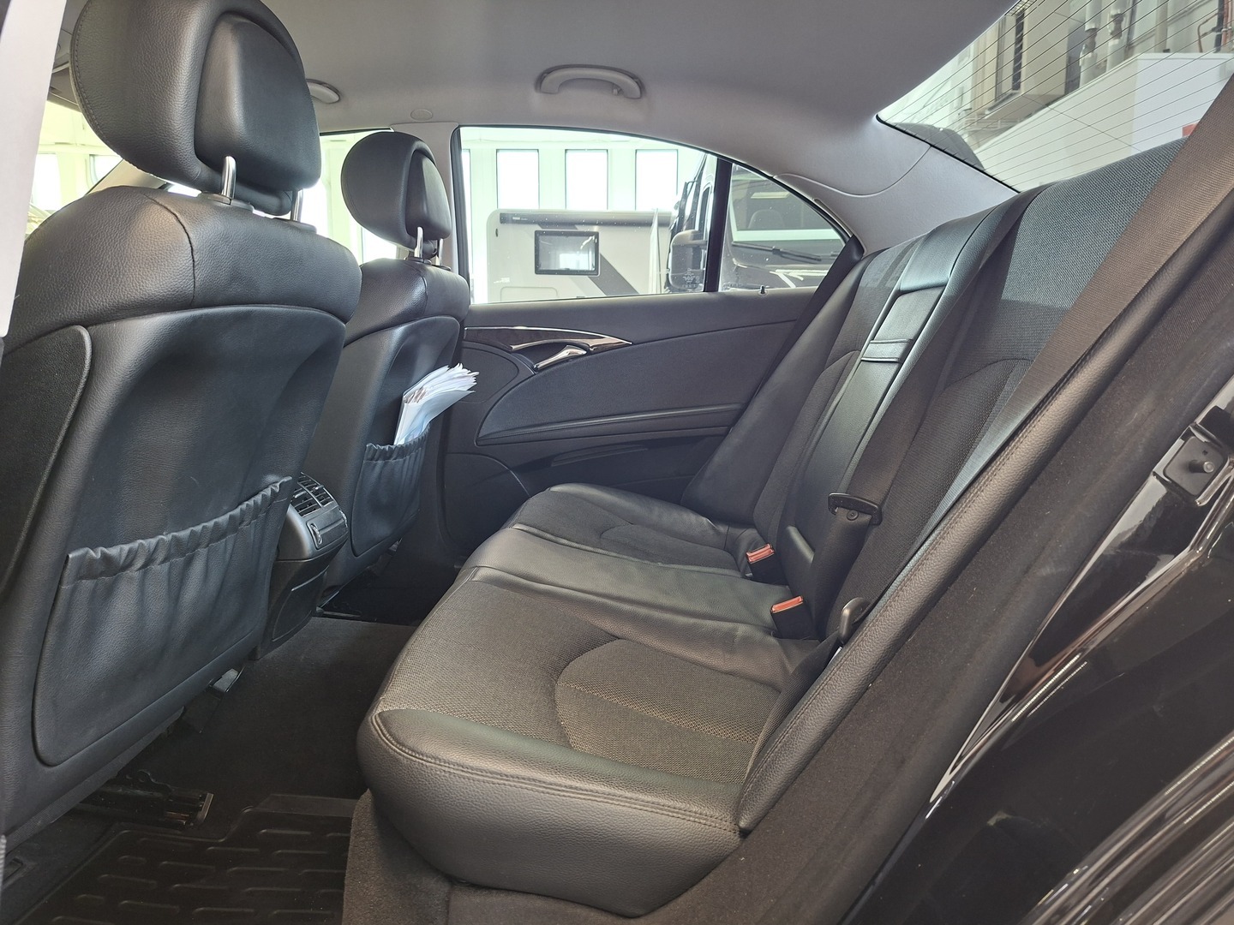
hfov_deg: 73.9
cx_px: 617
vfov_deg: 58.9
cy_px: 462
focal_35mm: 23
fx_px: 820
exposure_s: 1/50
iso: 320
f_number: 1.8
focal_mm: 5.54
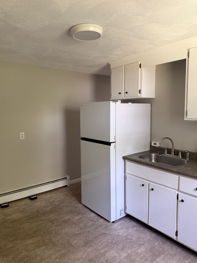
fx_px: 190
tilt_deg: -5.5
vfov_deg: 69.4
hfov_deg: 54.9
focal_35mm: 25
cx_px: 95
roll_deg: -0.3
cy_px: 127
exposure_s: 1/60
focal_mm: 6.76
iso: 400
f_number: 1.78
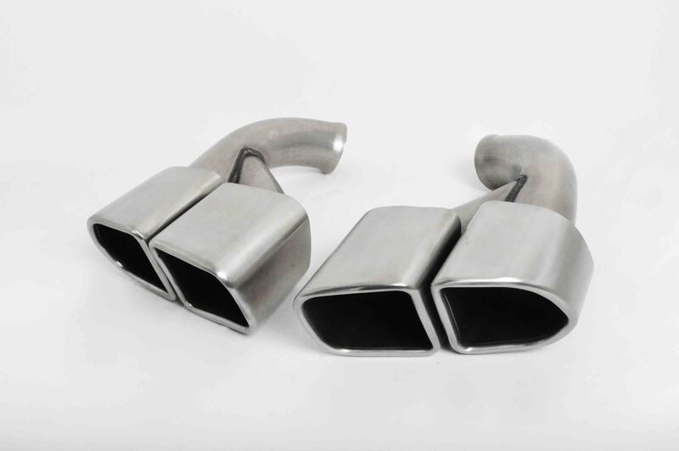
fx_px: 678
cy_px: 226
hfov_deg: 53.2
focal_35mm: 36
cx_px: 340
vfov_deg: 36.8
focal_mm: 24
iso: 3200
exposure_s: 1/200
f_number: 20
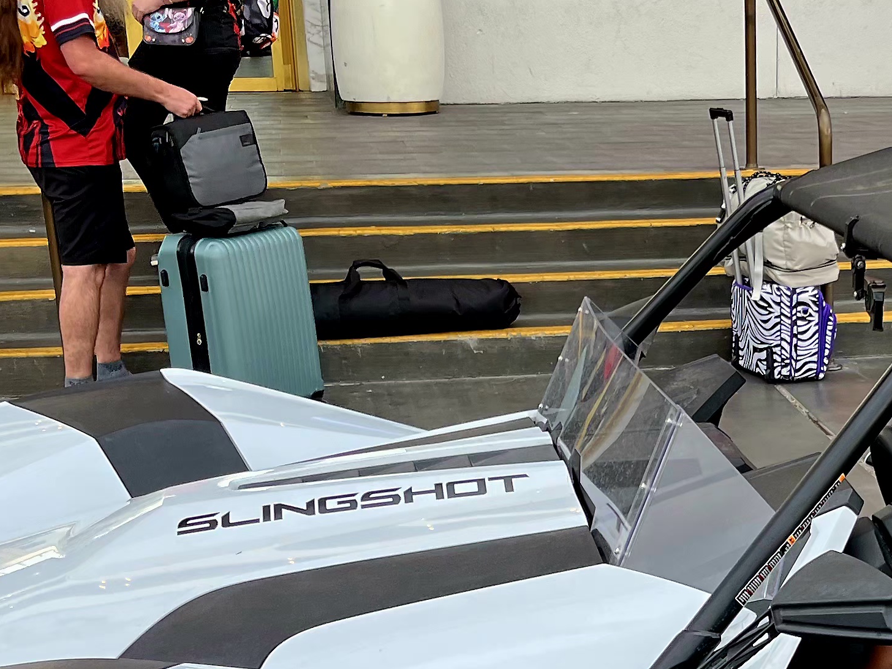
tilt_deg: -18.9
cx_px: 771
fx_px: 1855
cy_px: 619
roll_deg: -0.3
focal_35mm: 72
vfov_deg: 20.0
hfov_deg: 26.3
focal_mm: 5.1
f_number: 1.6
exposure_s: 1/303
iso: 50
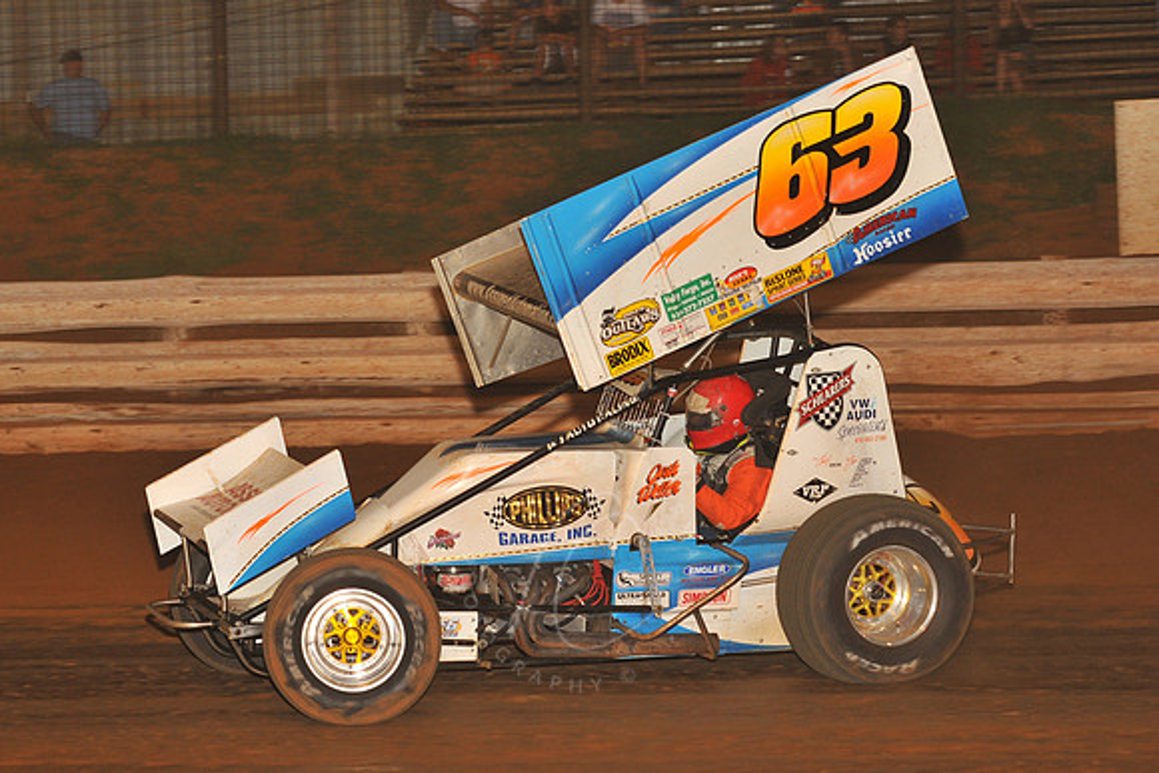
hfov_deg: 18.3
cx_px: 580
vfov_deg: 12.2
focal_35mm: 112
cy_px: 386
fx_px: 3606
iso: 800
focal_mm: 112
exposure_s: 1/320
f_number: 6.3
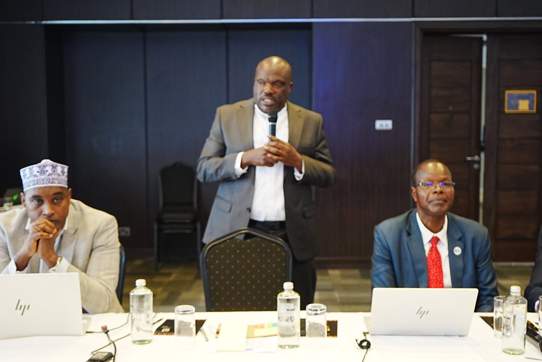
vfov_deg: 29.9
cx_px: 271
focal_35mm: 45
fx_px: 678
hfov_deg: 43.6
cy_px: 189
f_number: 4.5
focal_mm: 43
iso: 4000
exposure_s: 1/80
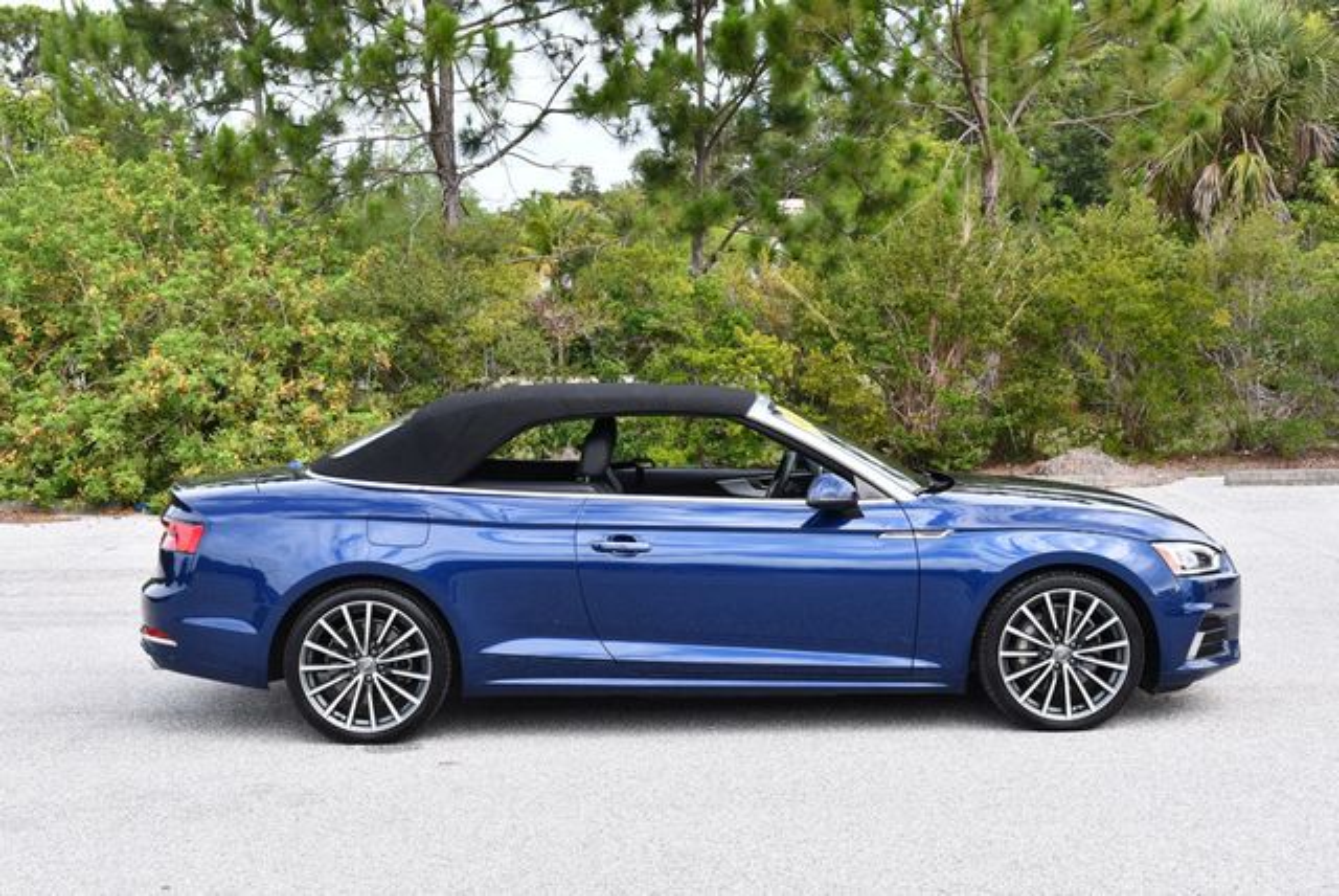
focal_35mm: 56
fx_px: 2085
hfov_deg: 35.6
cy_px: 448
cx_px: 670
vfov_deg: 24.2
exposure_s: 1/250
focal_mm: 28
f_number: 6.3
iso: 200
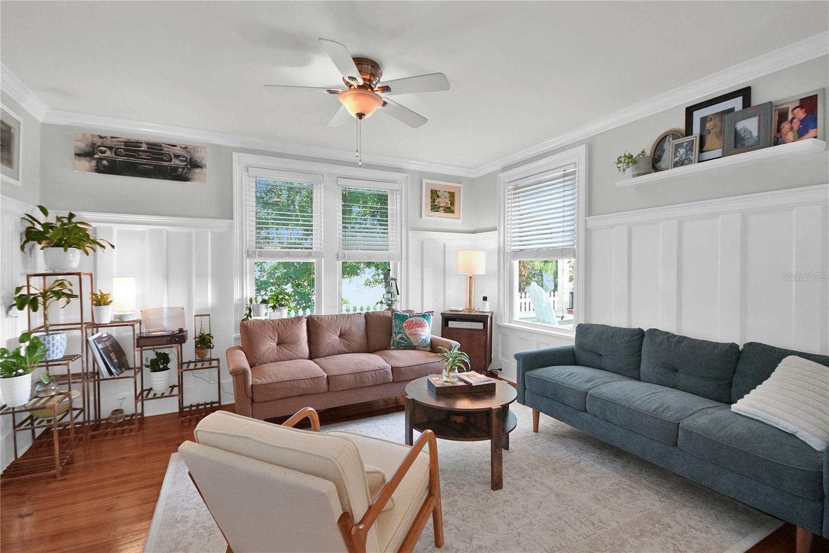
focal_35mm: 15
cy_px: 276
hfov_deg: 100.4
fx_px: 345
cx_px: 414
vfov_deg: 77.3
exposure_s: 1/125
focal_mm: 10
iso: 1000
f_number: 5.6
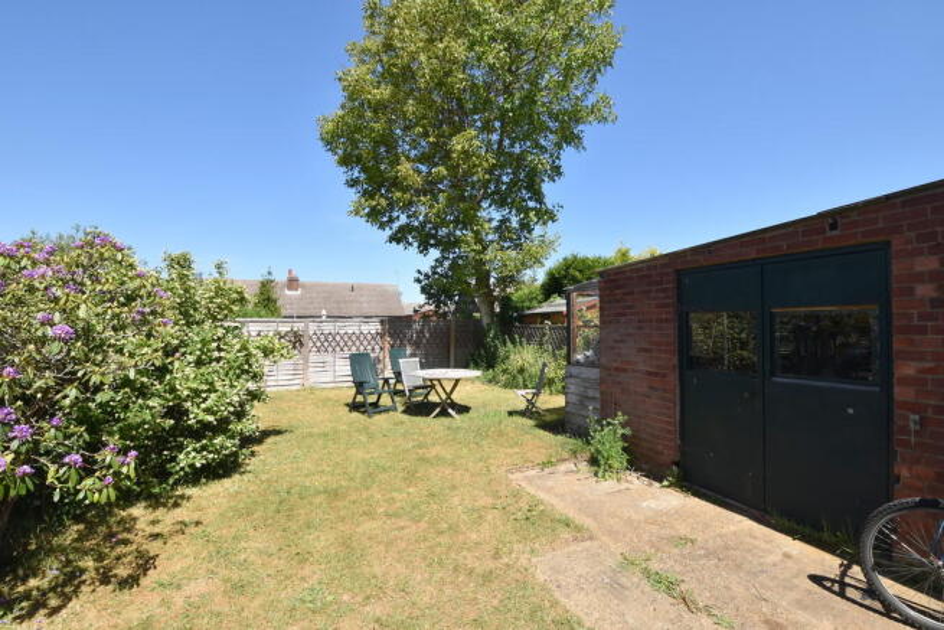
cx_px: 472
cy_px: 315
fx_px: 393
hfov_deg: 100.4
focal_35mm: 15
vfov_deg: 77.4
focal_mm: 10
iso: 100
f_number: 8
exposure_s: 1/200
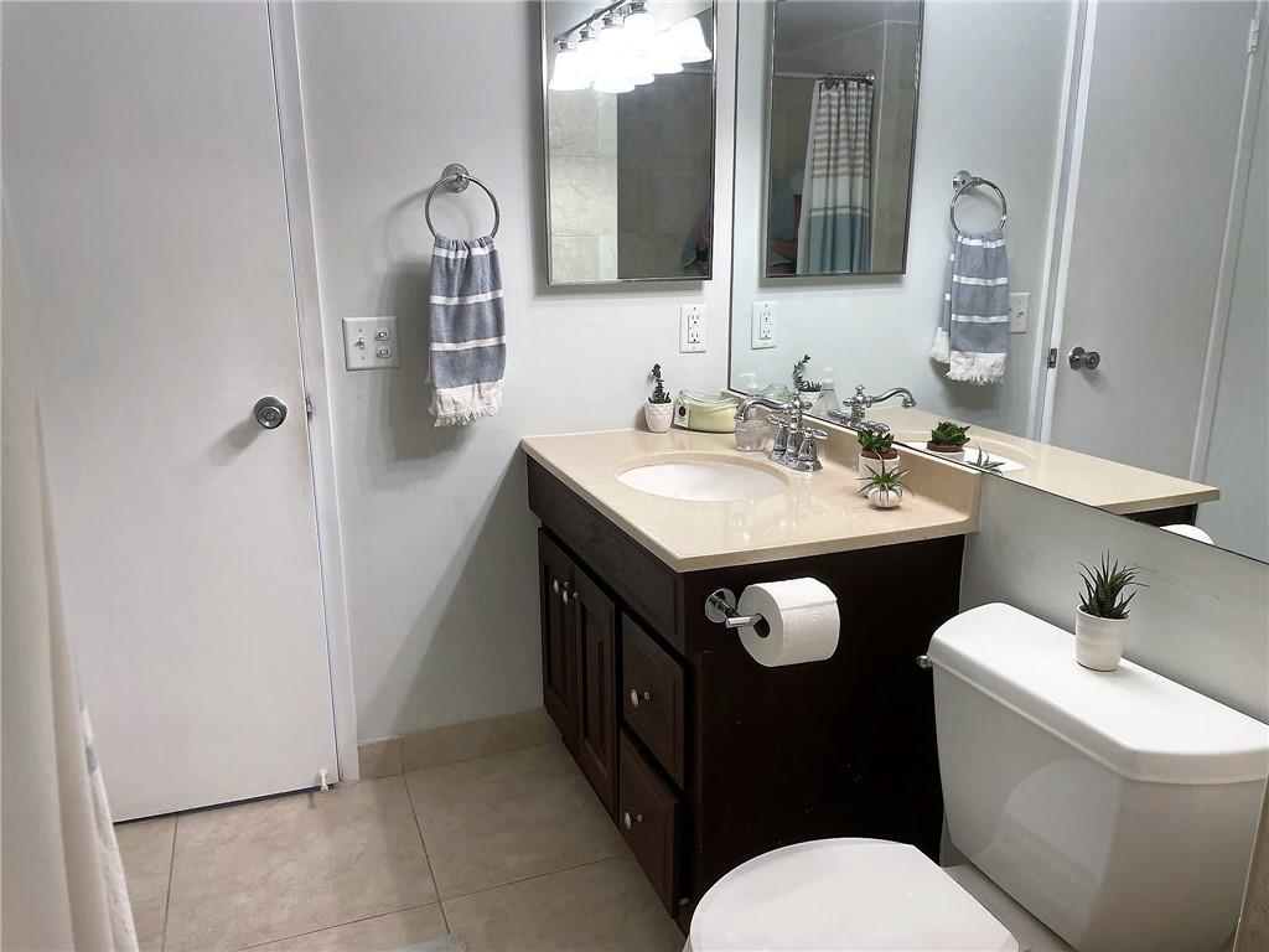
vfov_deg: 53.1
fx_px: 953
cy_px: 476
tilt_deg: -14.7
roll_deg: +0.1
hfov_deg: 67.3
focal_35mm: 26
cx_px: 634
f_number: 1.6
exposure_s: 1/120
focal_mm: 4.2
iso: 100
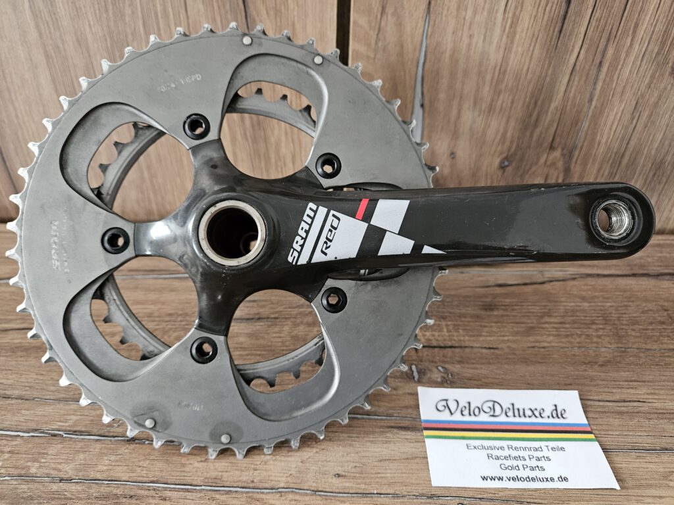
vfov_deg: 58.9
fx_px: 448
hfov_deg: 73.9
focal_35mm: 23
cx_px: 337
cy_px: 252
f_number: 1.8
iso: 1000
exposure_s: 1/100
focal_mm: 5.4
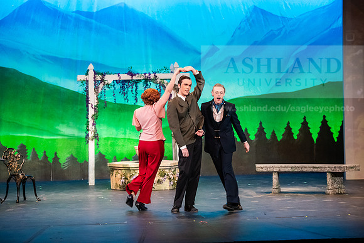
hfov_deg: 19.5
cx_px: 182
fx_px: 1062
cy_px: 122
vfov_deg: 13.0
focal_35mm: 105
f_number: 3.5
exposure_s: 1/200
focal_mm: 105
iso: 4000
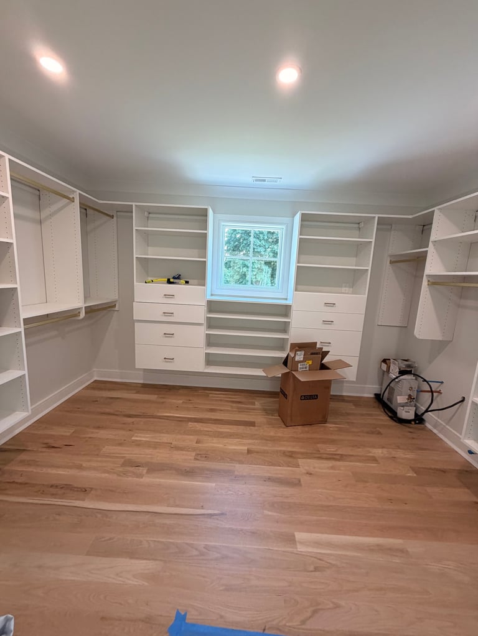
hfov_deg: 85.7
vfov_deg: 102.0
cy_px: 318
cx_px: 239
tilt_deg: -8.6
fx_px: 258
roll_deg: -3.2
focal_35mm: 14
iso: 200
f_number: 2.2
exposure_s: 1/120
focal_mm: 2.22
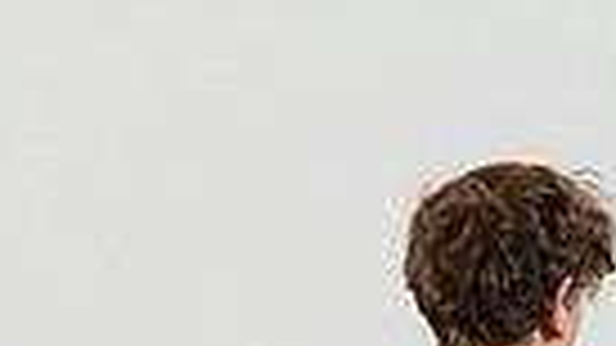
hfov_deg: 12.8
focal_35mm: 168
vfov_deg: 6.7
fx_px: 2749
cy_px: 921
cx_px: 409
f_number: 4
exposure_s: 1/125
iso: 320
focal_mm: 49.1
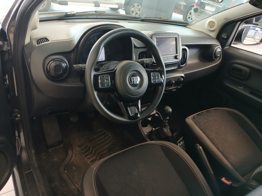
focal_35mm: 26
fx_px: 197
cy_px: 98
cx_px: 131
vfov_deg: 53.1
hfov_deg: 67.3
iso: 400
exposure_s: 1/20
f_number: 1.8
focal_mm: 3.98
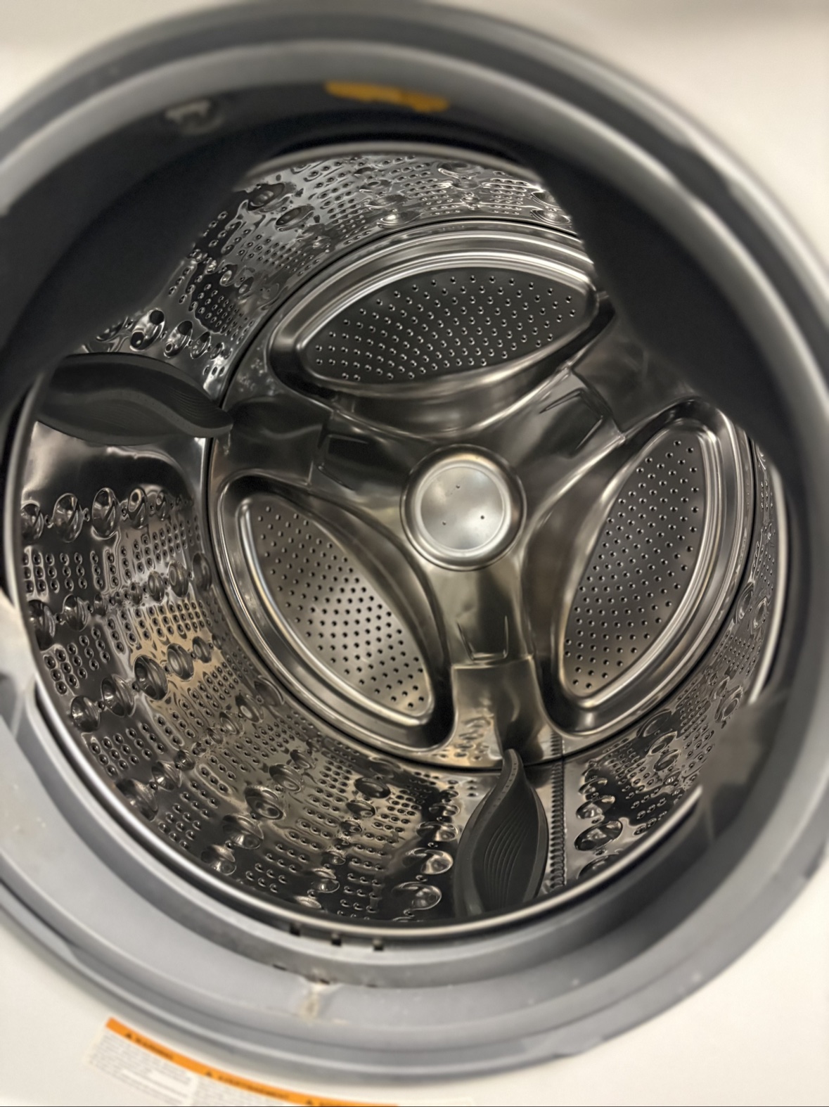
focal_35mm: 26
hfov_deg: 53.0
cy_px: 554
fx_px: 831
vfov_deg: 67.3
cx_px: 414
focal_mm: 5.96
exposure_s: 1/30
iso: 800
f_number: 1.6
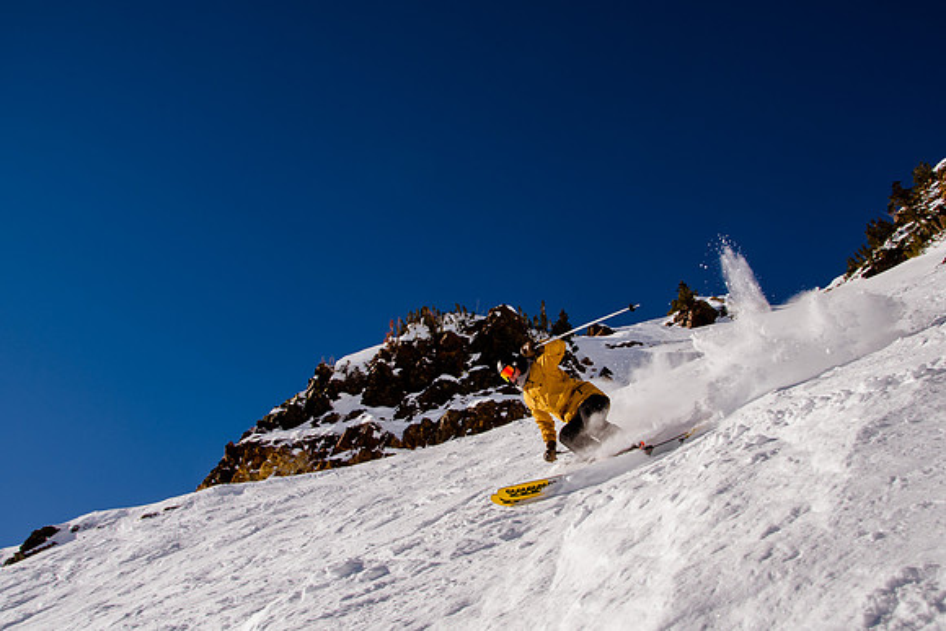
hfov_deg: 63.3
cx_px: 511
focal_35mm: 29
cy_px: 298
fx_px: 767
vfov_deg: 44.7
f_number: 10
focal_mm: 18
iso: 160
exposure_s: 1/500
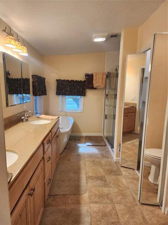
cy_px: 112
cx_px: 84
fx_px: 149
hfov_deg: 58.9
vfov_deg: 73.9
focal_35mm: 23
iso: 200
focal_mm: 6.4
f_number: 1.8
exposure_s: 1/120
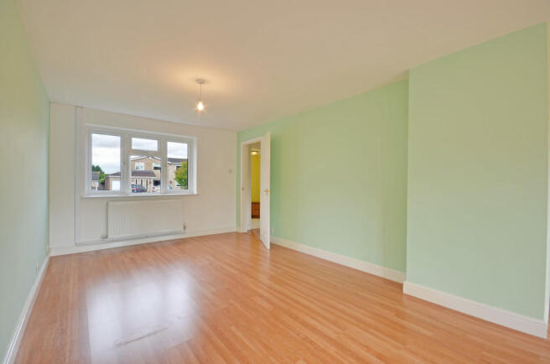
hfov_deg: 95.1
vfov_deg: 71.8
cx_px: 275
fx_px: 251
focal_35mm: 16
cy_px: 182
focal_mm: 11
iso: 100
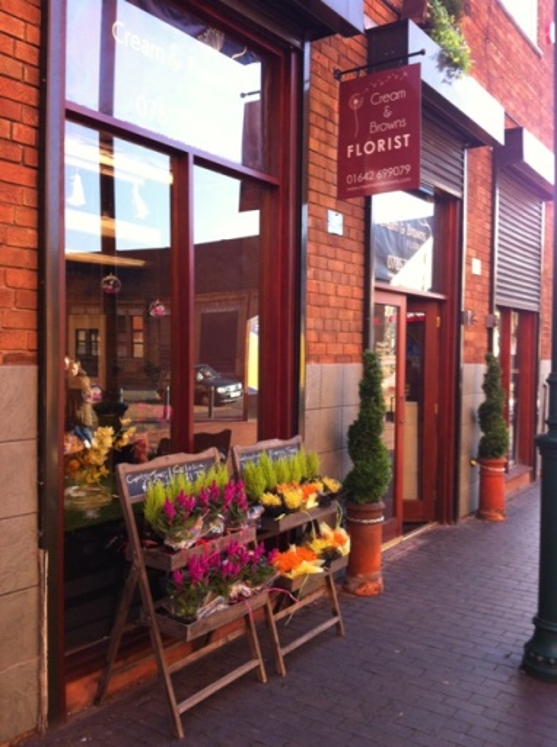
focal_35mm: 35
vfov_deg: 52.7
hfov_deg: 40.6
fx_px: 753
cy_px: 374
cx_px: 278
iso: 100
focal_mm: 3.85
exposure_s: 1/100
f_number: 2.8
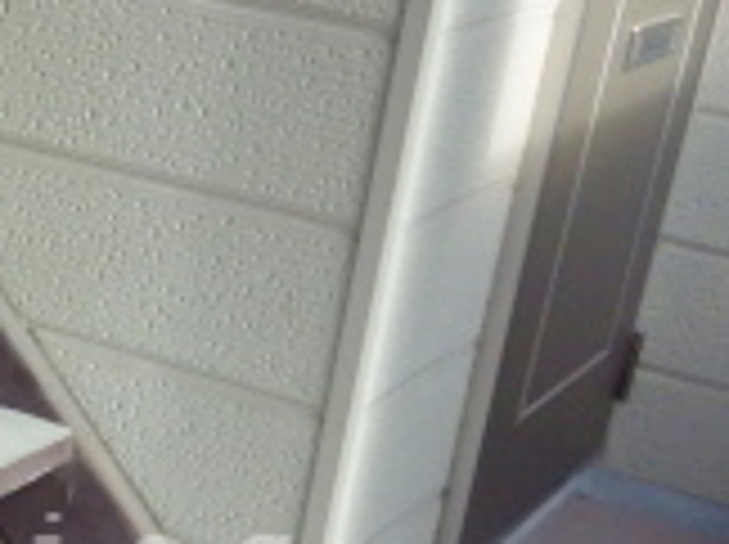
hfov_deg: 21.8
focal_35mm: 87
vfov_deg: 16.5
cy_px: 566
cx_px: 9
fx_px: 1829
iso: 100
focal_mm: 4
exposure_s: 1/160
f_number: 3.1
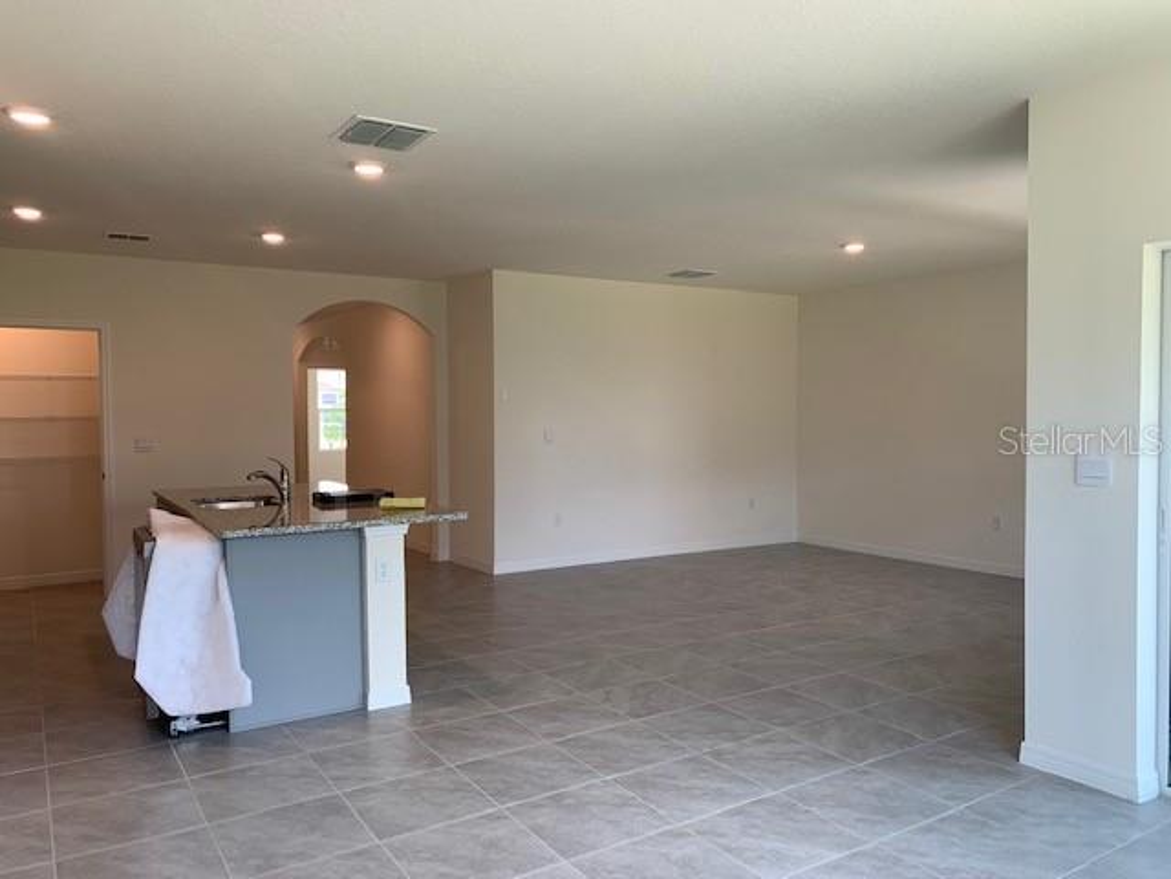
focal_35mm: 26
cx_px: 586
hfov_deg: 67.3
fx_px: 880
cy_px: 440
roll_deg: +1.4
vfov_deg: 53.1
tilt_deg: -1.9
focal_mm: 4.25
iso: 50
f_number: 1.8
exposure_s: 1/120
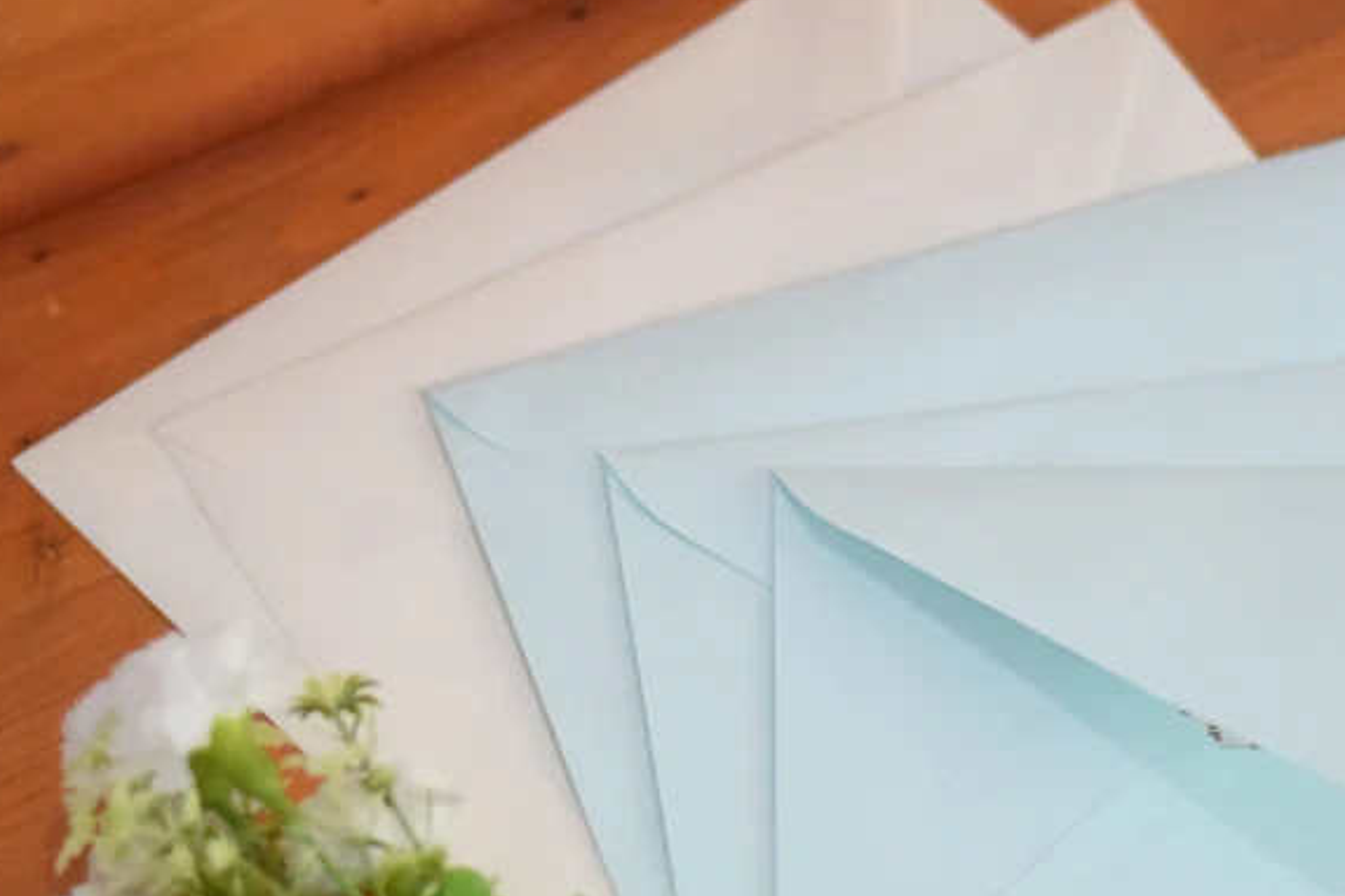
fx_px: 5006
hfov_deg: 15.3
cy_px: 670
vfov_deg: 10.2
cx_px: 829
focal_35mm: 134
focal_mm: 50
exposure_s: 1/2000
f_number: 1.8
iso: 6400
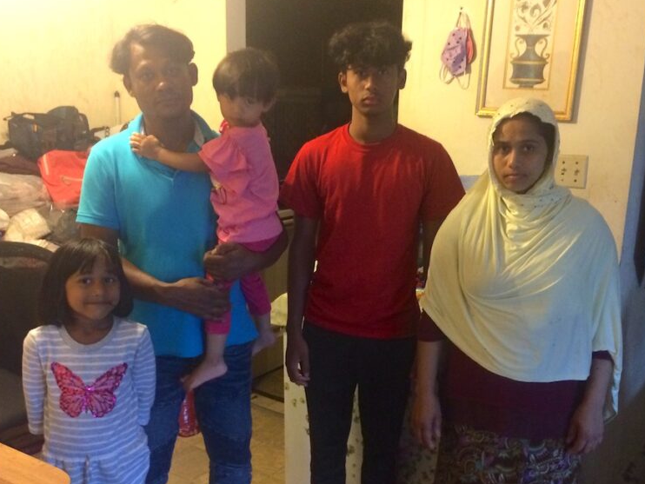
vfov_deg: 35.9
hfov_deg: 46.8
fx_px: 746
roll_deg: -2.5
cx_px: 336
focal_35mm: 40
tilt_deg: -15.6
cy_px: 286
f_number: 2.2
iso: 250
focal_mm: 4.15
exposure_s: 1/20
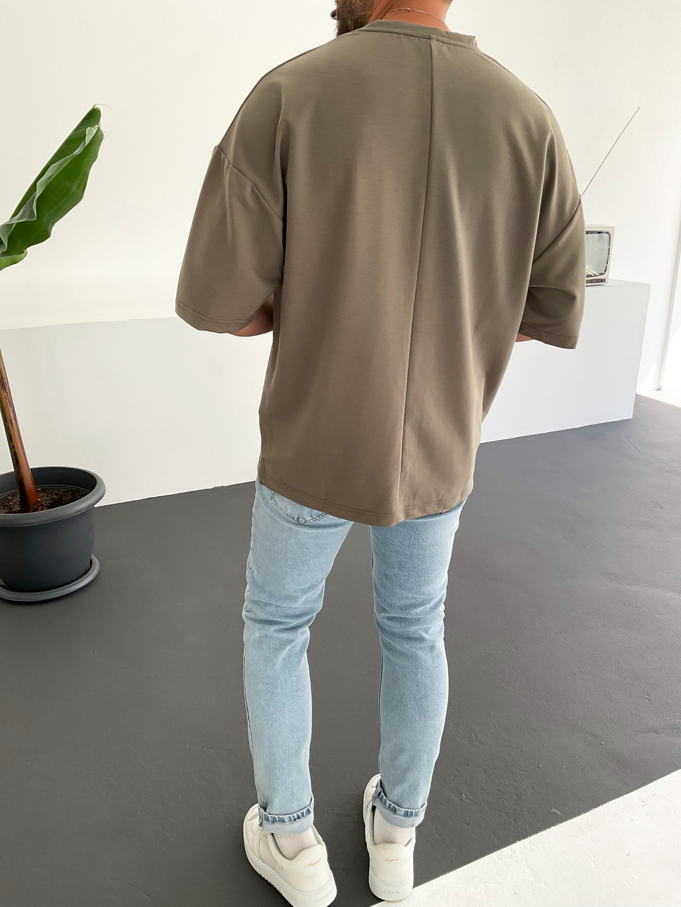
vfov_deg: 61.7
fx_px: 761
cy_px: 454
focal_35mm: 29
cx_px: 340
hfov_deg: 48.2
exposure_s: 1/120
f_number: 1.8
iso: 32
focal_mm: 3
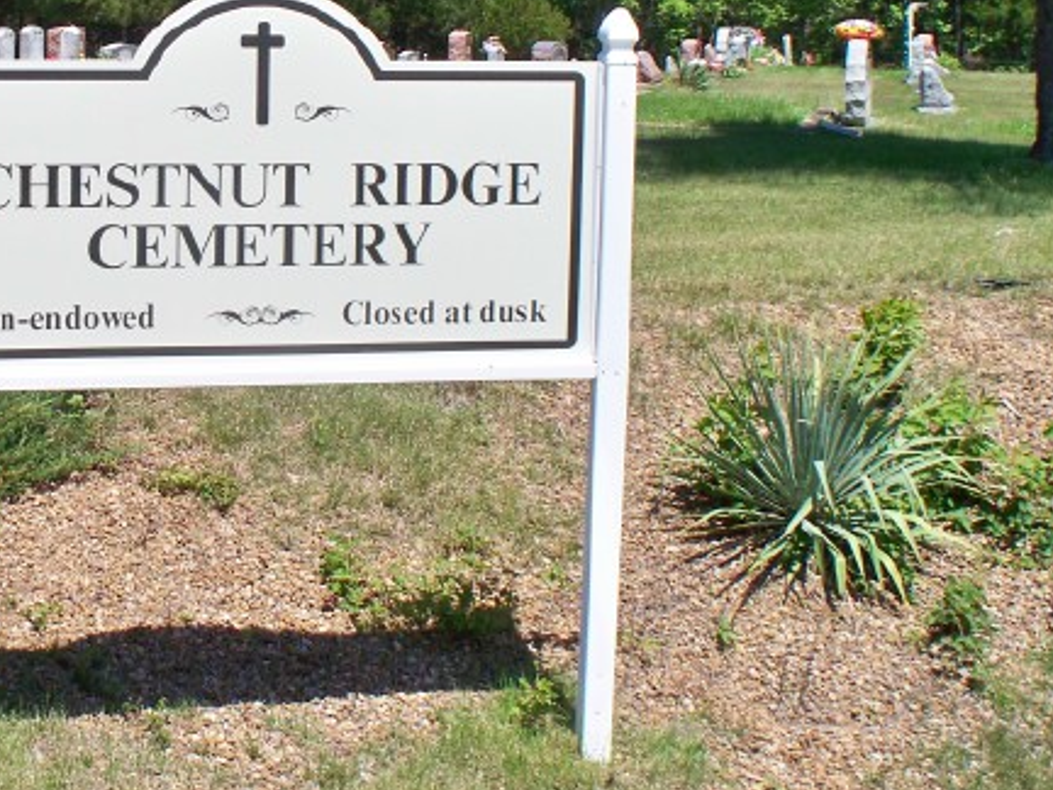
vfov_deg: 17.7
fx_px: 2525
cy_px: 183
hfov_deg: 23.2
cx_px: 202
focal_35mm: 83
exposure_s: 1/500
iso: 80
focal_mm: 7.54
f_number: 4.8
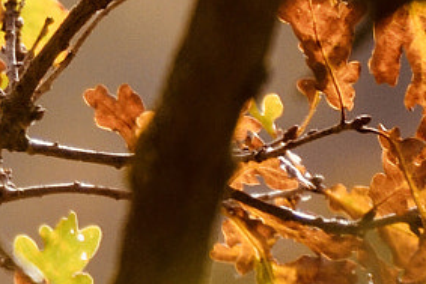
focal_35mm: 1697
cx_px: -595
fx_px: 20091
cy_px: -78
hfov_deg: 1.2
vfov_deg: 0.8
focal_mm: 200
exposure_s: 1/1250
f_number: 5.6
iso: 400
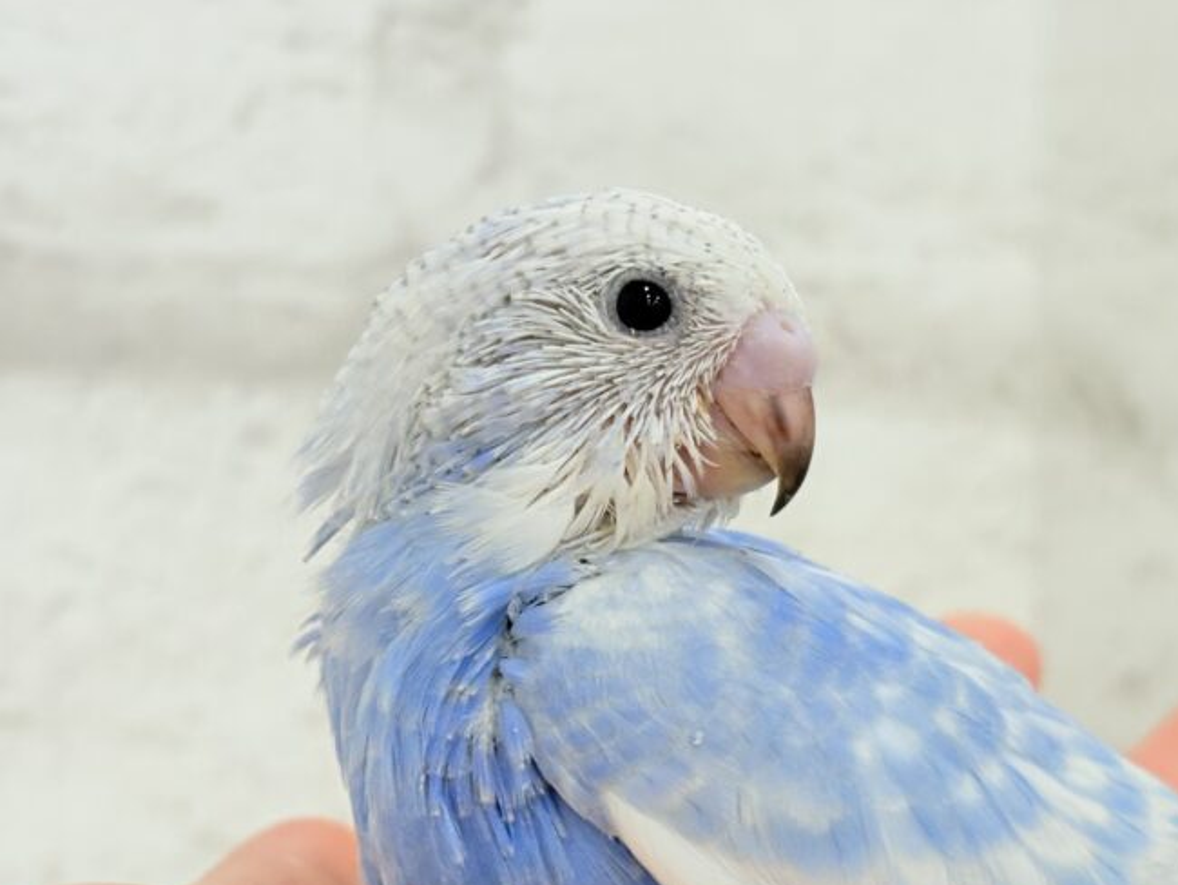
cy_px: 595
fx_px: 3268
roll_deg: +0.2
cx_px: 536
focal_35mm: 96
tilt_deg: +0.2
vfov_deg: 15.4
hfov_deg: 20.4
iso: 80
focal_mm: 5.96
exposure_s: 1/100
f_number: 1.6
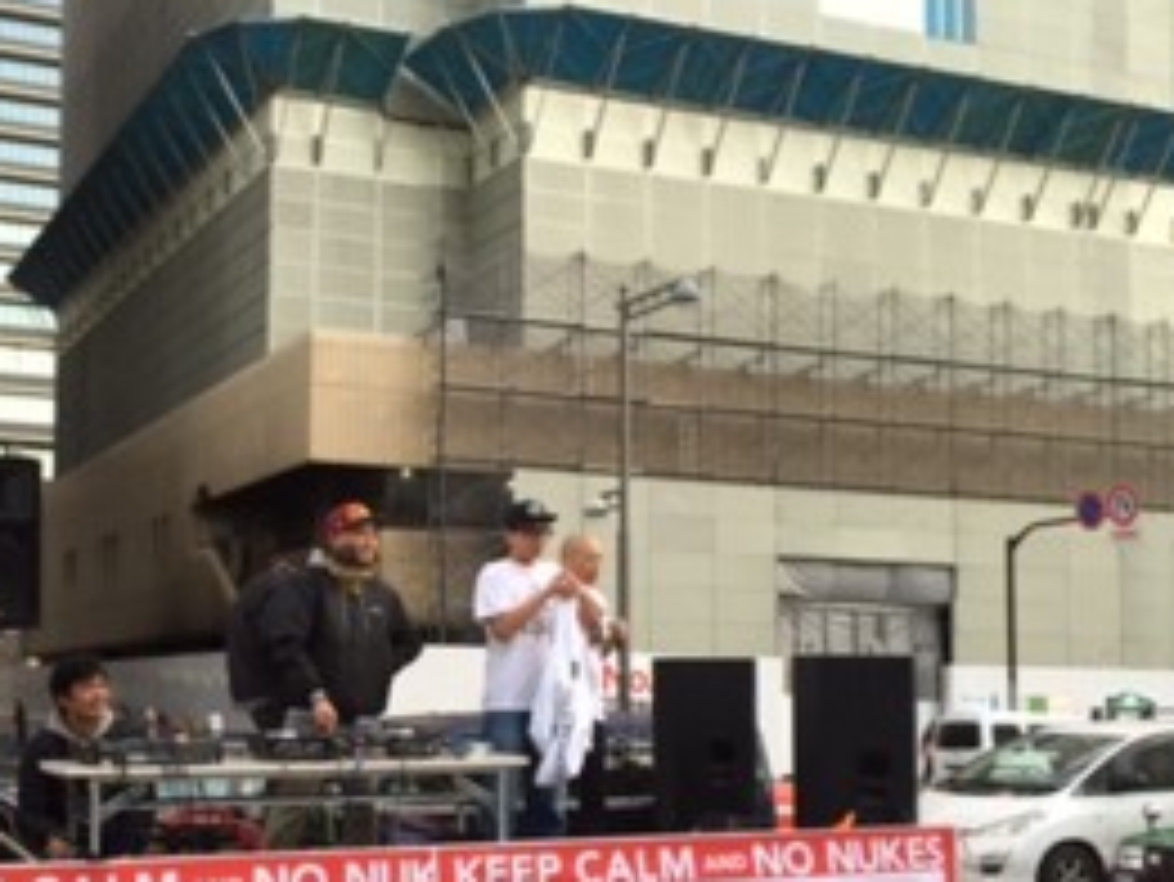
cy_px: 594
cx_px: 382
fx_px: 1697
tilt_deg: +6.0
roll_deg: -1.3
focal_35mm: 50
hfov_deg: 37.7
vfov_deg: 28.9
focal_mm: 4.15
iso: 50
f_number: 2.2
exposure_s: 1/30
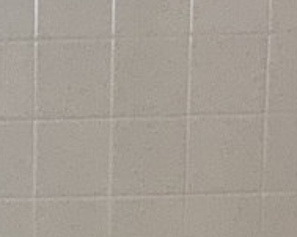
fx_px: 1898
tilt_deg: -9.9
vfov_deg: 6.8
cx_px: -157
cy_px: 567
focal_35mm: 216
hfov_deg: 8.7
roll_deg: +1.2
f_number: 1.8
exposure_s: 1/60
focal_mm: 3
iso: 50
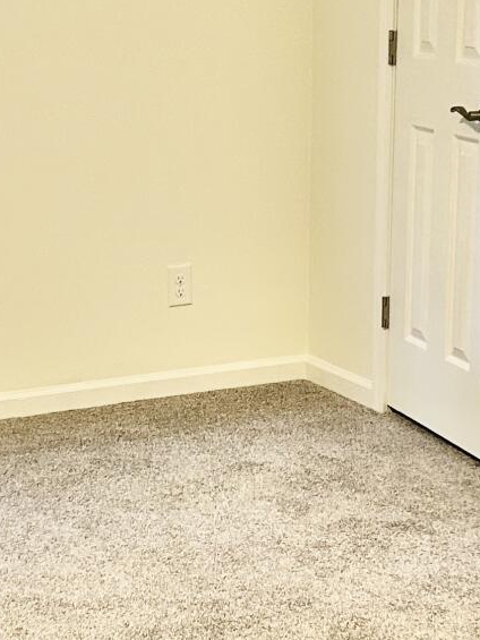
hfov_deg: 16.1
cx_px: 220
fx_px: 1700
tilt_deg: -14.1
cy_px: 401
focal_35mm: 92
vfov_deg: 21.3
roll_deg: +0.8
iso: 250
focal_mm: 5.7
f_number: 1.5
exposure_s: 1/60
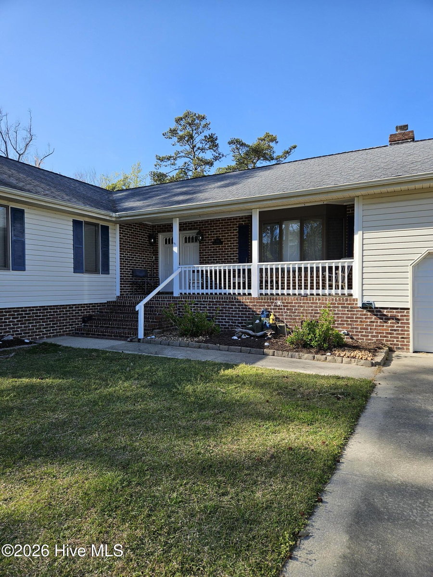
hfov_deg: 58.9
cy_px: 288
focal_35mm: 23
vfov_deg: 73.9
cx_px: 216
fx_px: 384
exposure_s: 1/944
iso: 25
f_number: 1.8
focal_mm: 5.4
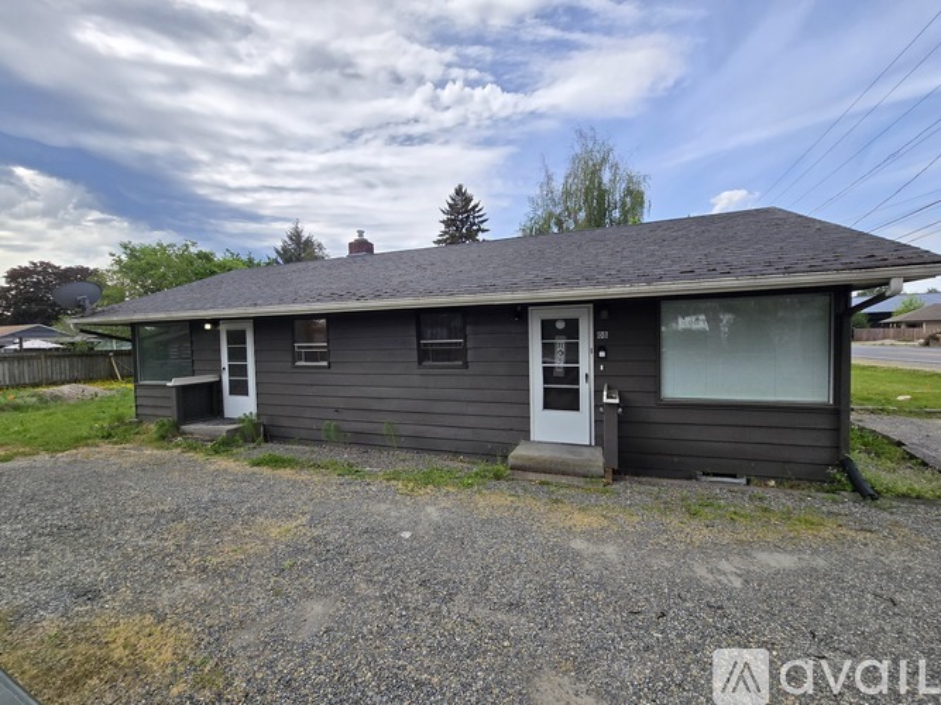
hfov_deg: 106.2
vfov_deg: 89.9
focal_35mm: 13
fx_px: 353
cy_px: 352
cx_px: 470
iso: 50
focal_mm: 2.2
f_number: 2.2
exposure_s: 1/1208
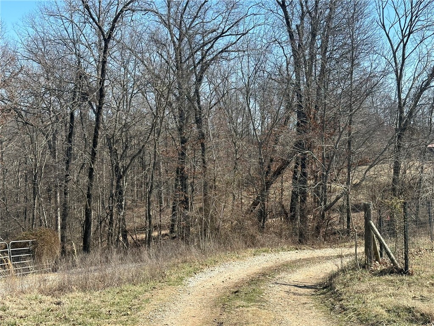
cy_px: 163
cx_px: 217
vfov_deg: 30.3
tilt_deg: -2.5
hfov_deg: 39.7
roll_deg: -1.5
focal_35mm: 48
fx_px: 602
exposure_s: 1/2114
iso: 64
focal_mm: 6.86
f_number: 1.78
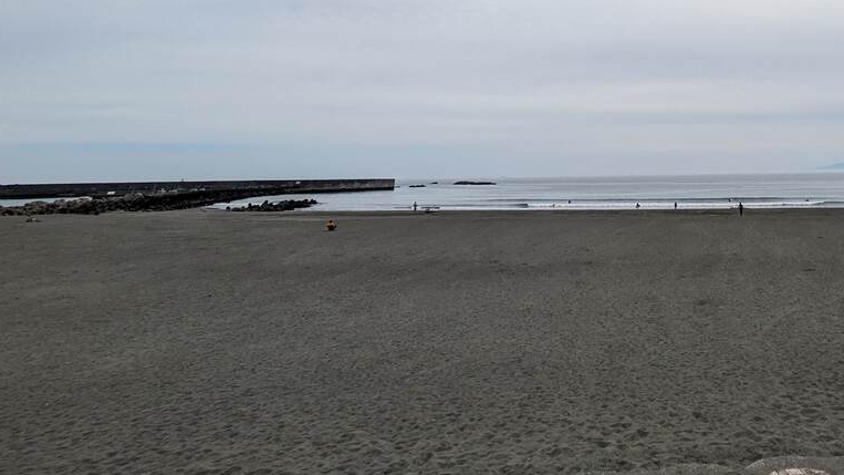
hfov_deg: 71.3
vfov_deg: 42.3
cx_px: 631
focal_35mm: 24
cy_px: 18
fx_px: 537
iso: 74
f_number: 2.2
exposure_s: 1/4808
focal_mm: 1.83
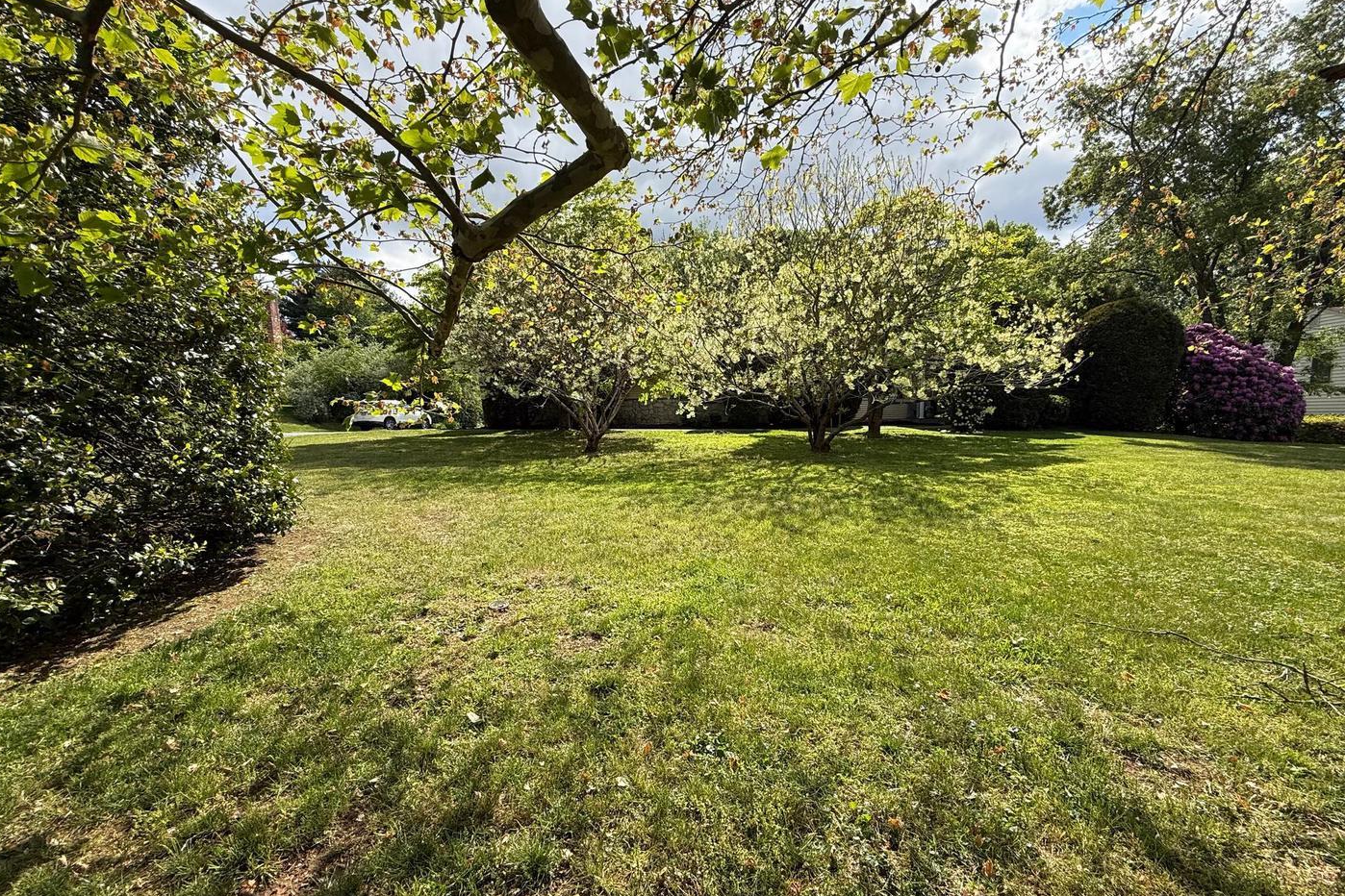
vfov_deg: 77.2
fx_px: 560
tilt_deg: -6.4
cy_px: 481
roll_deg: +1.9
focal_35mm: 15
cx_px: 683
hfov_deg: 100.4
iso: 50
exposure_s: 1/1105
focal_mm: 2.22
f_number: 2.2
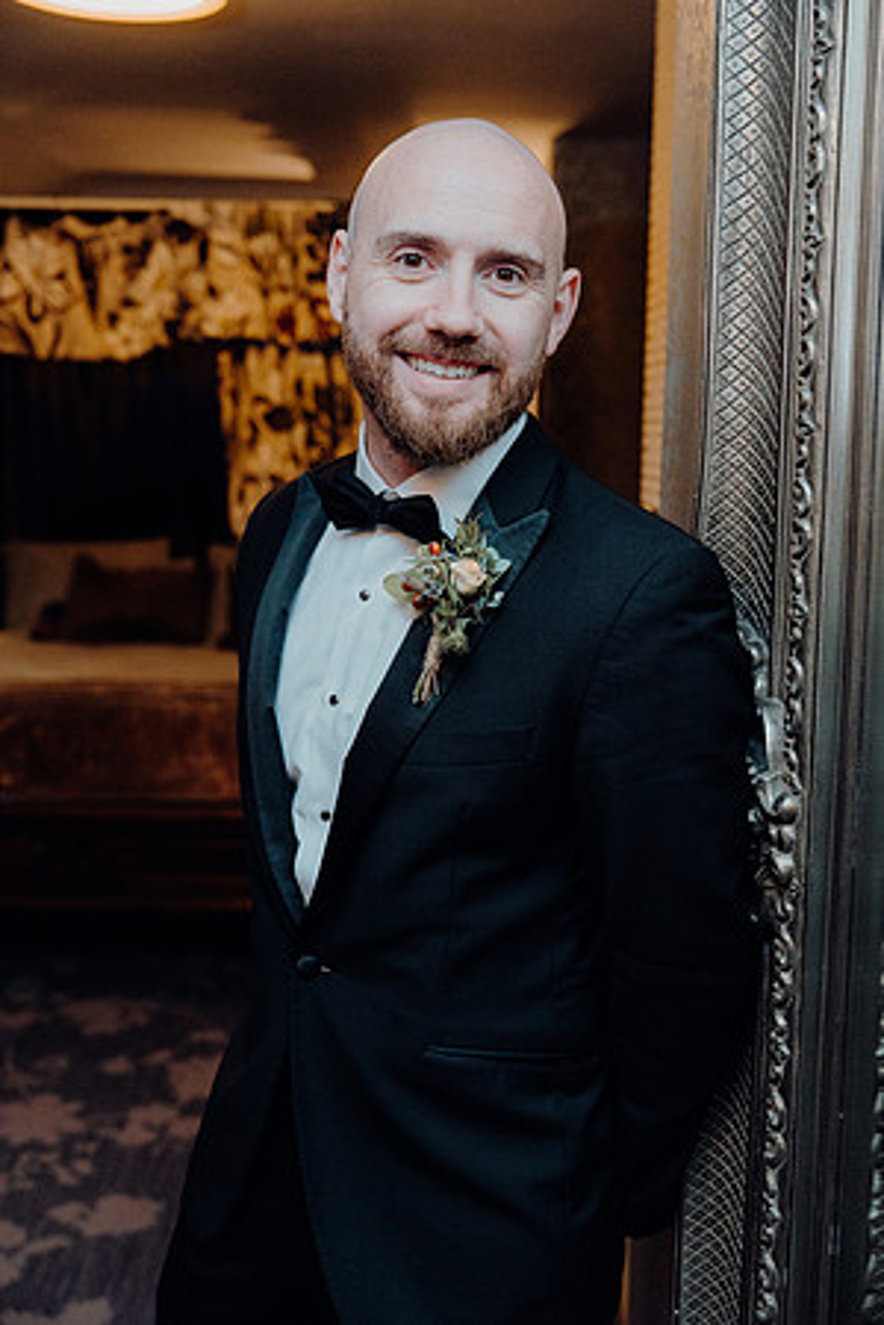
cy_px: 662
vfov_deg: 46.4
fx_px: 1547
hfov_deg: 31.9
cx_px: 442
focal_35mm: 42
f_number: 3.5
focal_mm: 42
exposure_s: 1/160
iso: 2500
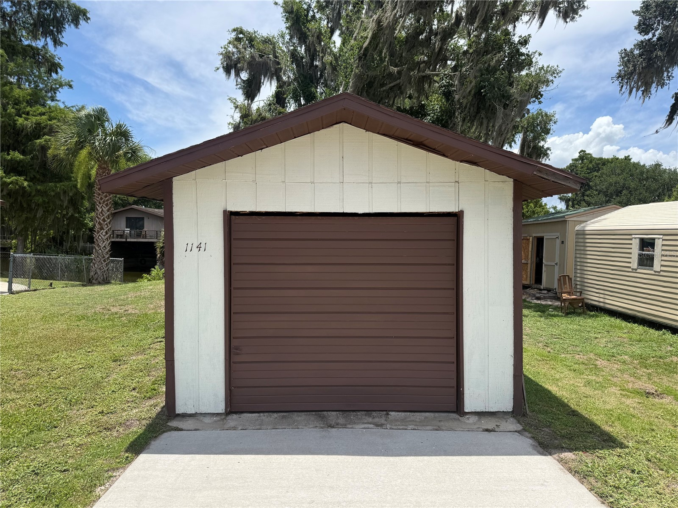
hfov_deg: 71.6
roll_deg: -1.5
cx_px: 339
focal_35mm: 24
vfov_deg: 56.8
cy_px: 254
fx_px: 470
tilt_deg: -1.1
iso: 80
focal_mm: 6.76
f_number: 1.78
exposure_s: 1/4673
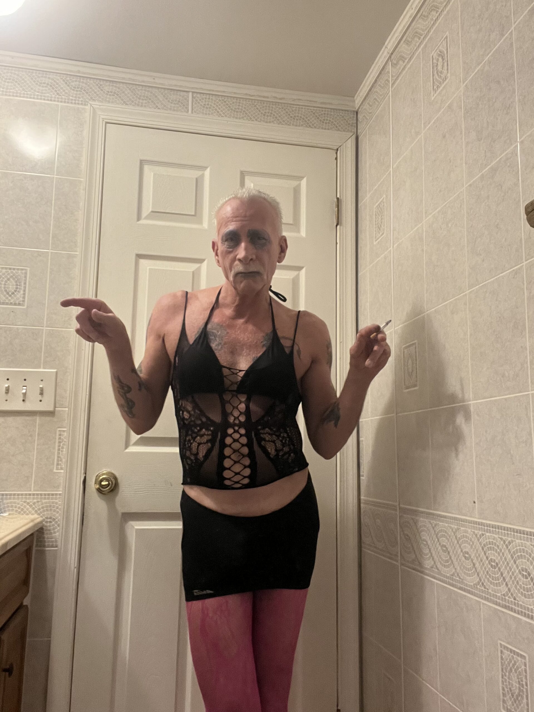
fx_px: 617
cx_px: 267
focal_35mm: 30
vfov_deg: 60.0
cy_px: 356
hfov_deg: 46.8
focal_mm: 2.71
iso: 400
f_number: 2.2
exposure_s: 1/40
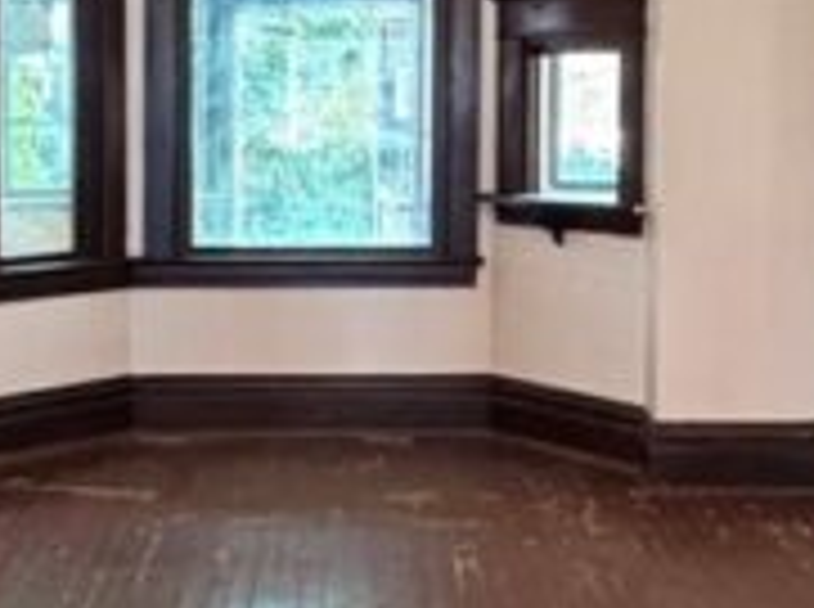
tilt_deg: -3.5
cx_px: 378
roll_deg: -0.3
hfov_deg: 31.2
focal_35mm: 62
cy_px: 167
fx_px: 1455
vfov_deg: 23.4
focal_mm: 2.22
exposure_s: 1/60
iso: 800
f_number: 2.2
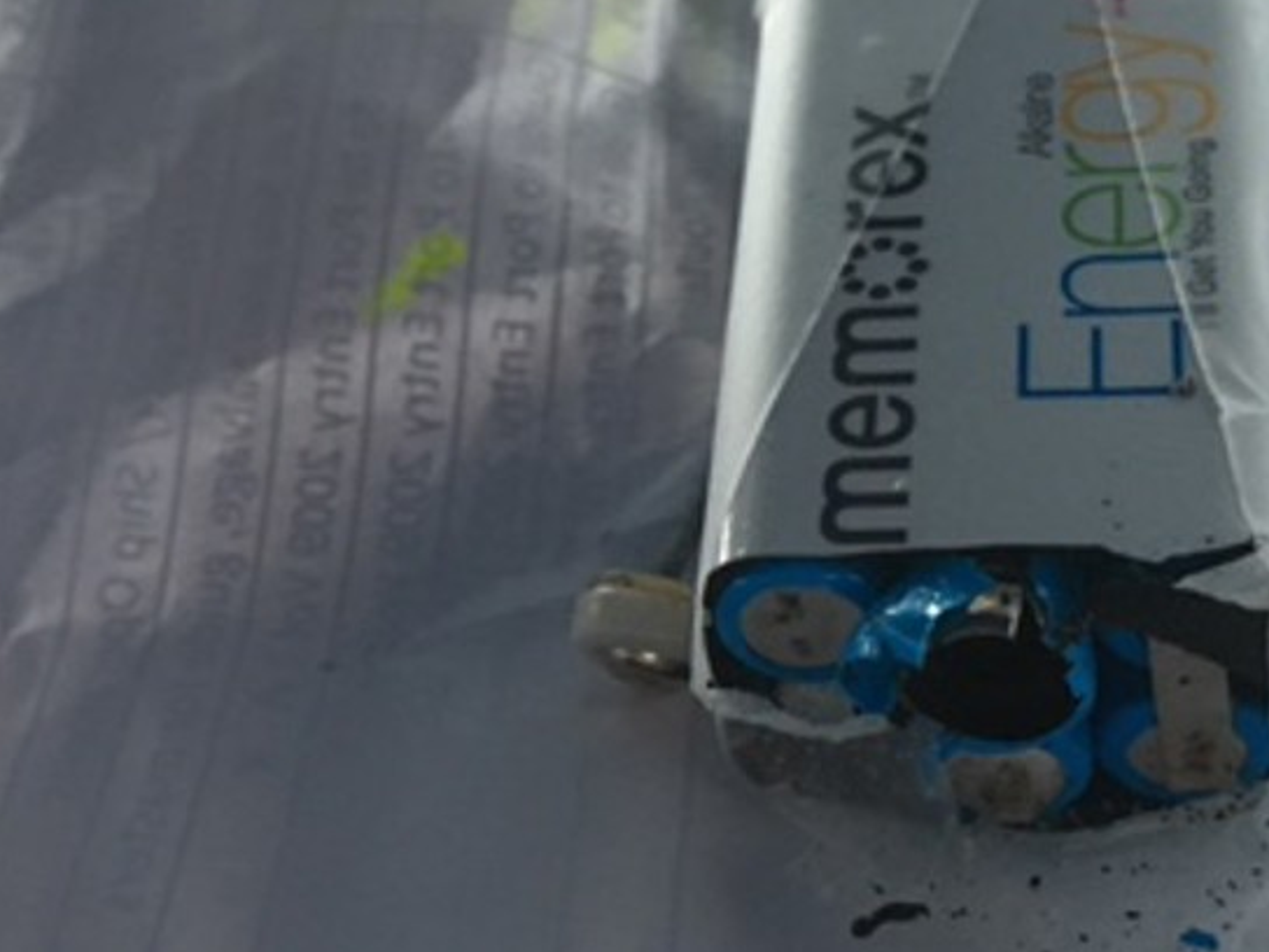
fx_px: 2346
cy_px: 688
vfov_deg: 22.8
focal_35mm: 64
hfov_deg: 30.1
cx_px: 467
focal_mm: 4.15
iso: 250
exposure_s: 1/25
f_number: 2.2
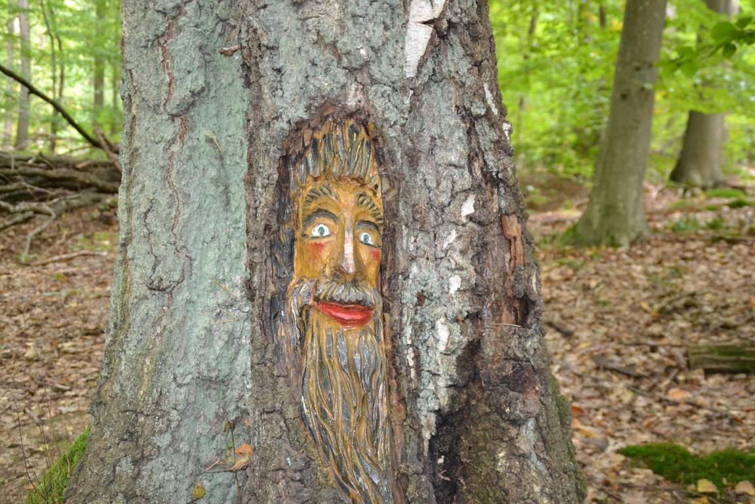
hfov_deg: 41.1
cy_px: 252
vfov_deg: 28.1
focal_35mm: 48
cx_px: 378
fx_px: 1007
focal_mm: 32
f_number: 4.2
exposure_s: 1/60
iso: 2200
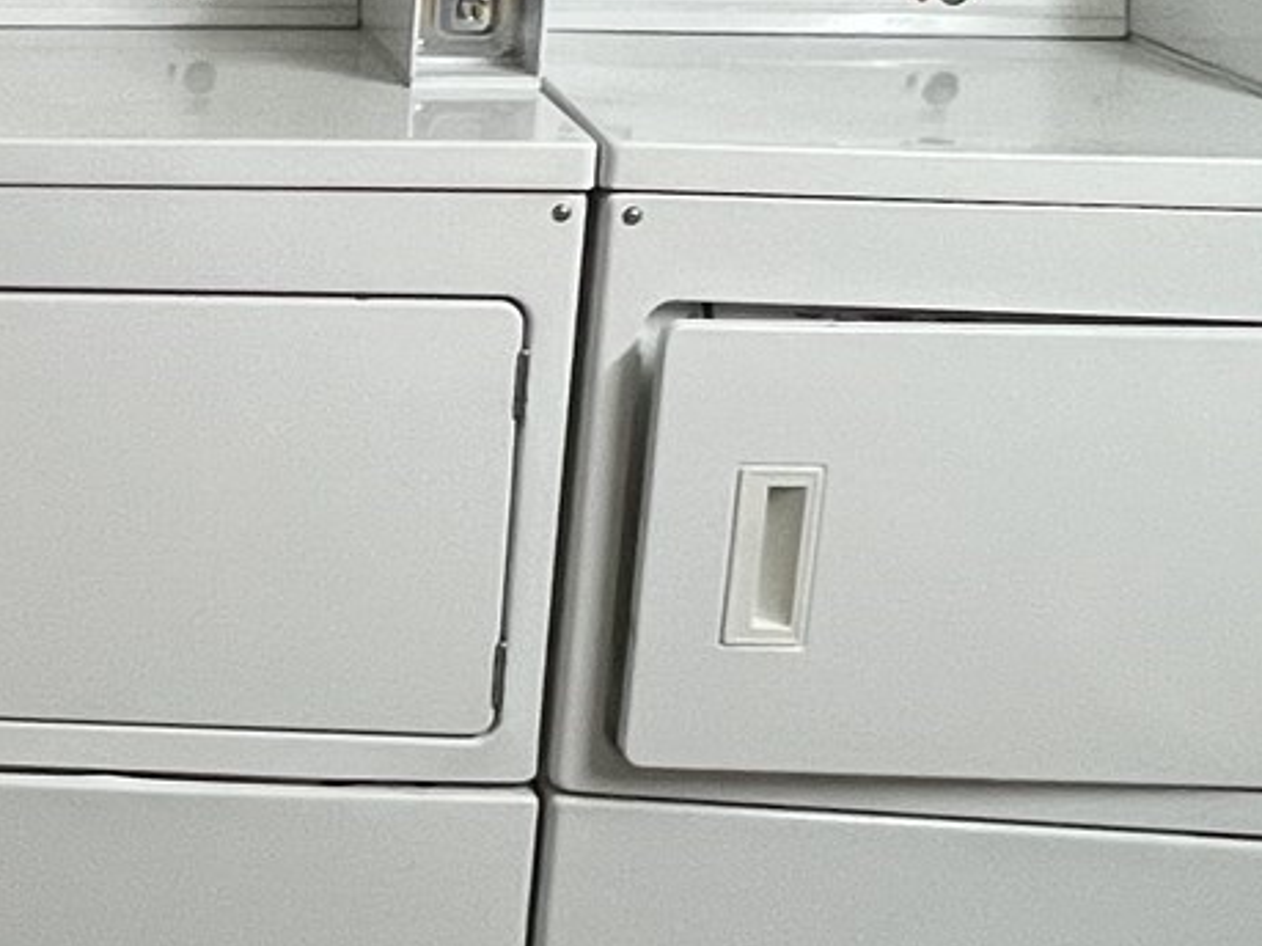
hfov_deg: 28.9
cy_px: 248
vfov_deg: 25.0
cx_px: -245
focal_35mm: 58
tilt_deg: -15.9
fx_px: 2114
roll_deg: +0.7
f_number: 1.8
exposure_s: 1/60
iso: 250
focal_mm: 1.57
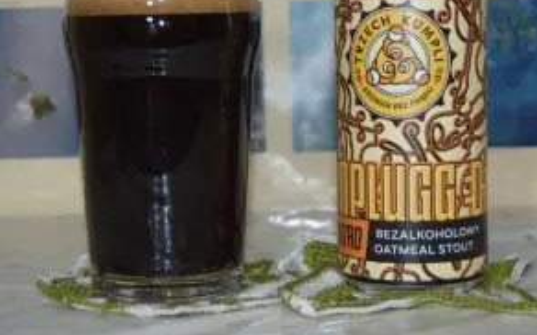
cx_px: 278
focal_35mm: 88
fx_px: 1287
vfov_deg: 14.8
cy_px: 100
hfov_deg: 23.6
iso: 400
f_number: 5
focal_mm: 42
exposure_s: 1/60
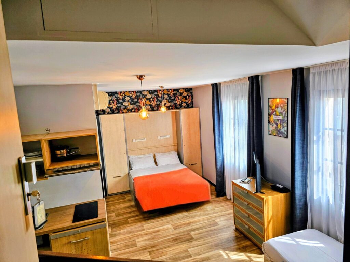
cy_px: 131
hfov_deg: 73.9
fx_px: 233
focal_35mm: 23
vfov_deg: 58.9
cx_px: 175
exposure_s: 1/100
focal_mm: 6.3
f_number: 1.7
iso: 32
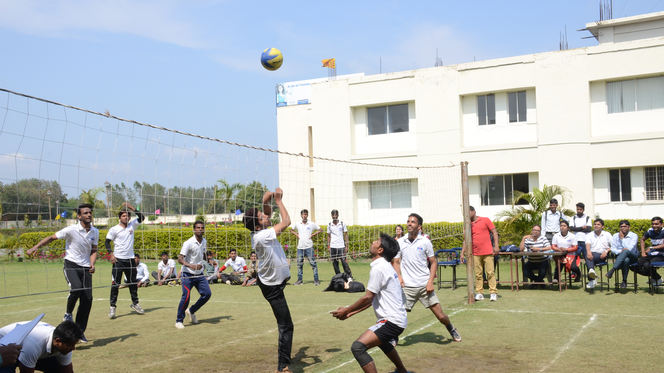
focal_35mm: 43
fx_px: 749
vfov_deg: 28.0
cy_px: 196
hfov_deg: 47.8
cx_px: 333
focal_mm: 27
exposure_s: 1/200
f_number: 14
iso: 320
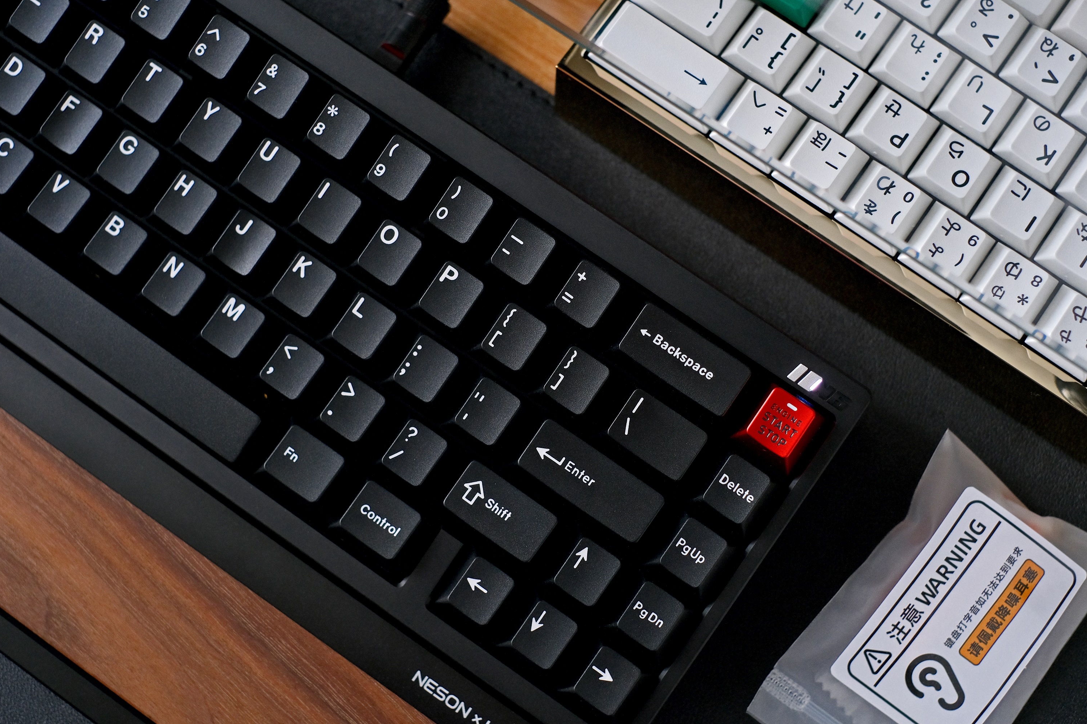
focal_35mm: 55
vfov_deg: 24.6
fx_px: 1660
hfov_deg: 36.2
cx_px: 548
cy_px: 349
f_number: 3.2
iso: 800
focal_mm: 35
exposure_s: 1/30
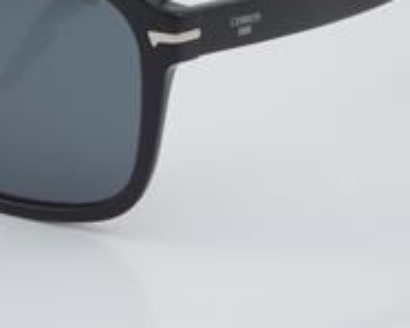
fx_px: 1833
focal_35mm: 151
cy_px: 48
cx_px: 75
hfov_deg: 12.7
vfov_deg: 10.2
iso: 100
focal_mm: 50
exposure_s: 1/3
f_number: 32
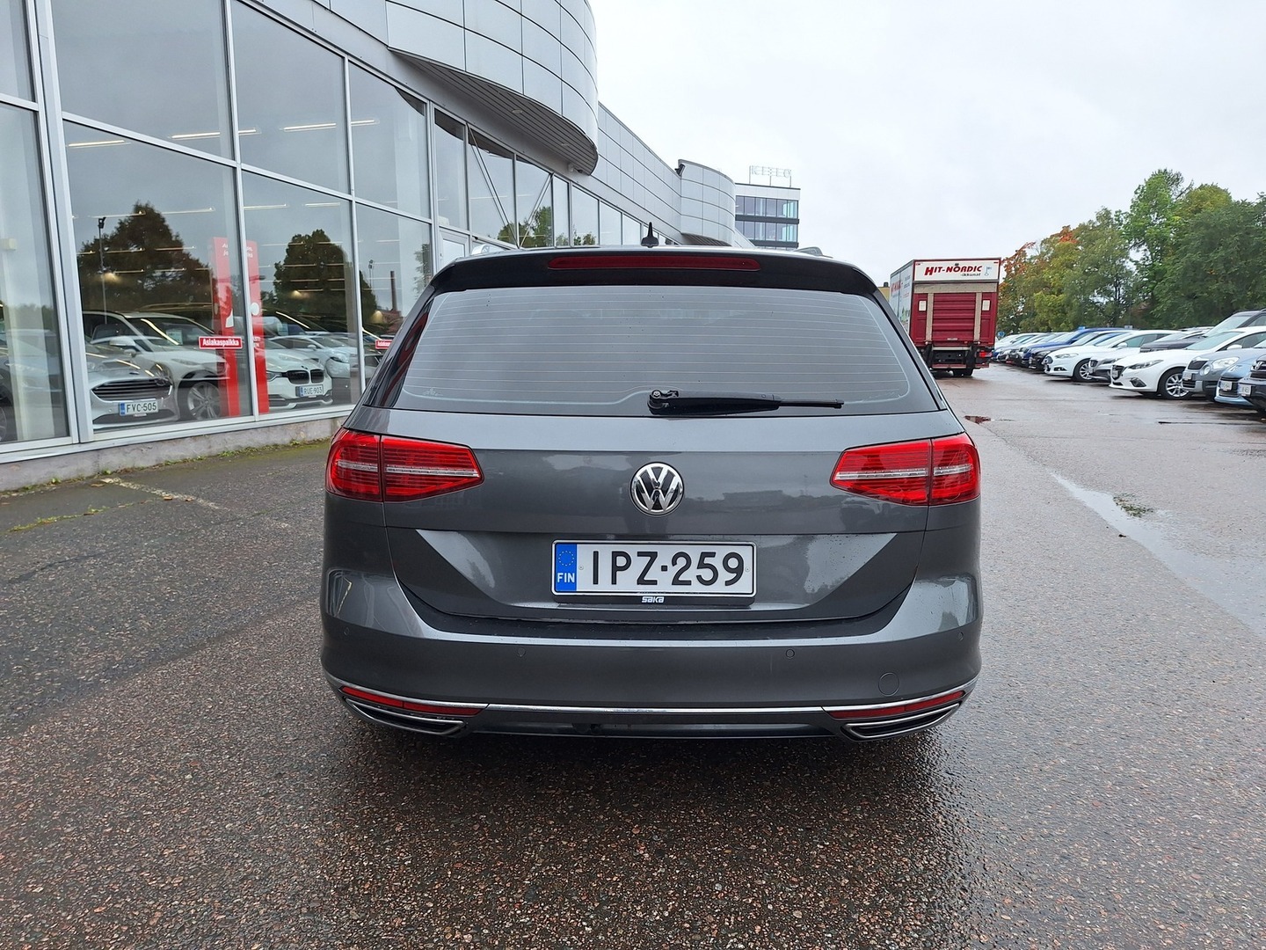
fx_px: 841
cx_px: 633
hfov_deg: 73.9
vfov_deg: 58.9
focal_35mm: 23
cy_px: 475
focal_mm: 5.54
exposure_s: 1/590
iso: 40
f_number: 1.8
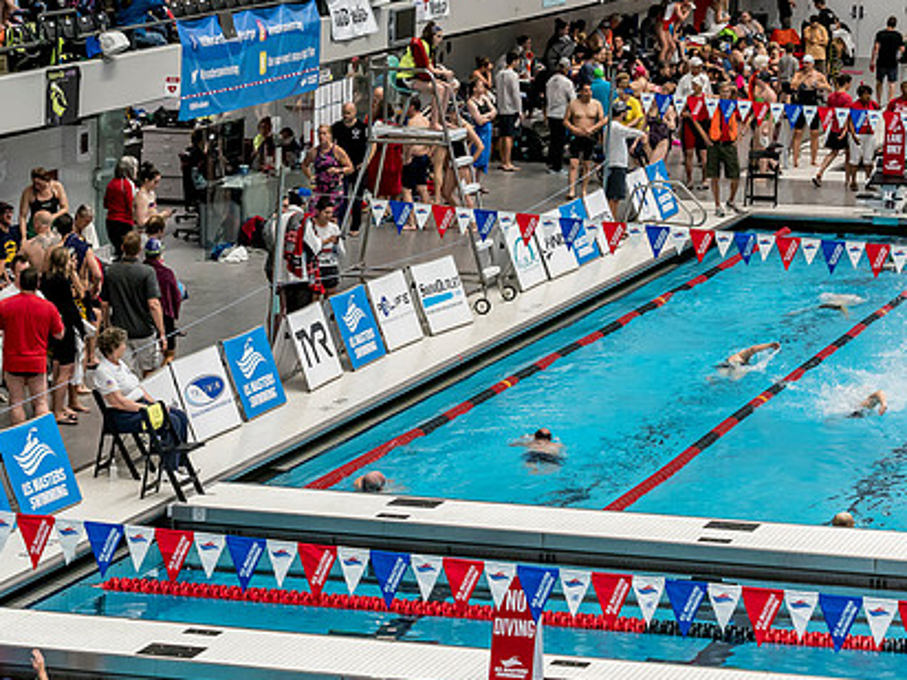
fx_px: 4061
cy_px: 270
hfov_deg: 12.7
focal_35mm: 155
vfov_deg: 9.6
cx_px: 302
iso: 2000
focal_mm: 55
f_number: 4.5
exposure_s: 1/320
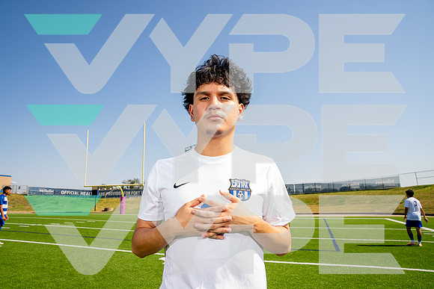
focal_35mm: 24
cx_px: 217
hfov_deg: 73.7
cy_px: 144
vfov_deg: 53.2
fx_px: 289
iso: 50
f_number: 7.1
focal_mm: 24
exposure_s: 1/125
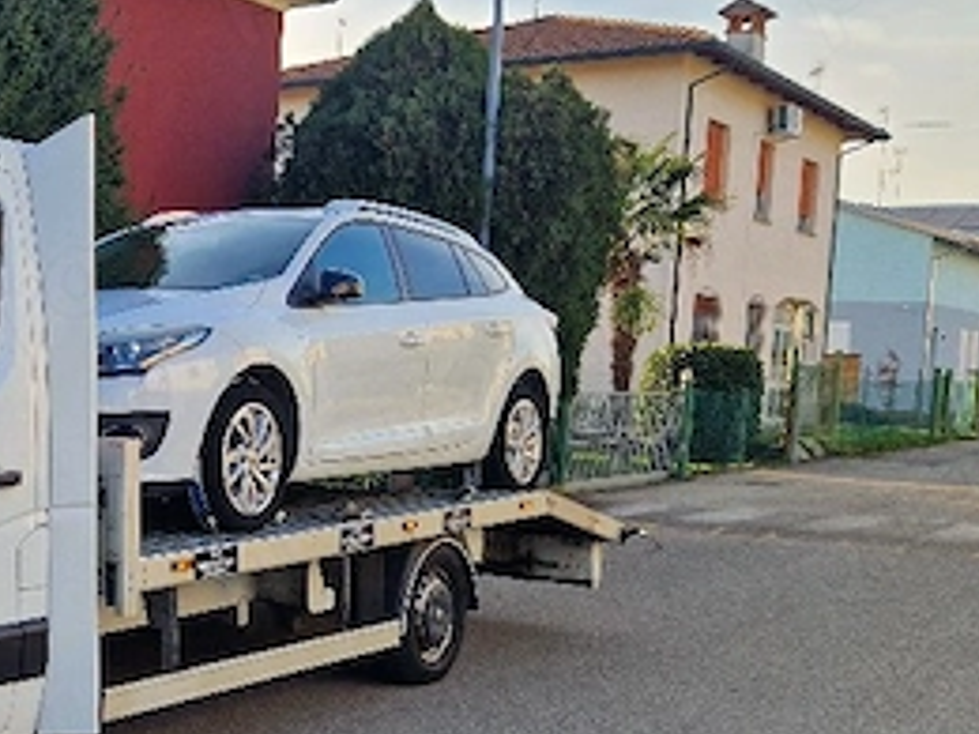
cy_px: 444
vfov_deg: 27.5
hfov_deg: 33.3
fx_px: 1499
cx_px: 15
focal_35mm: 53
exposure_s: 1/526
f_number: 1.8
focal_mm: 5.4
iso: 50
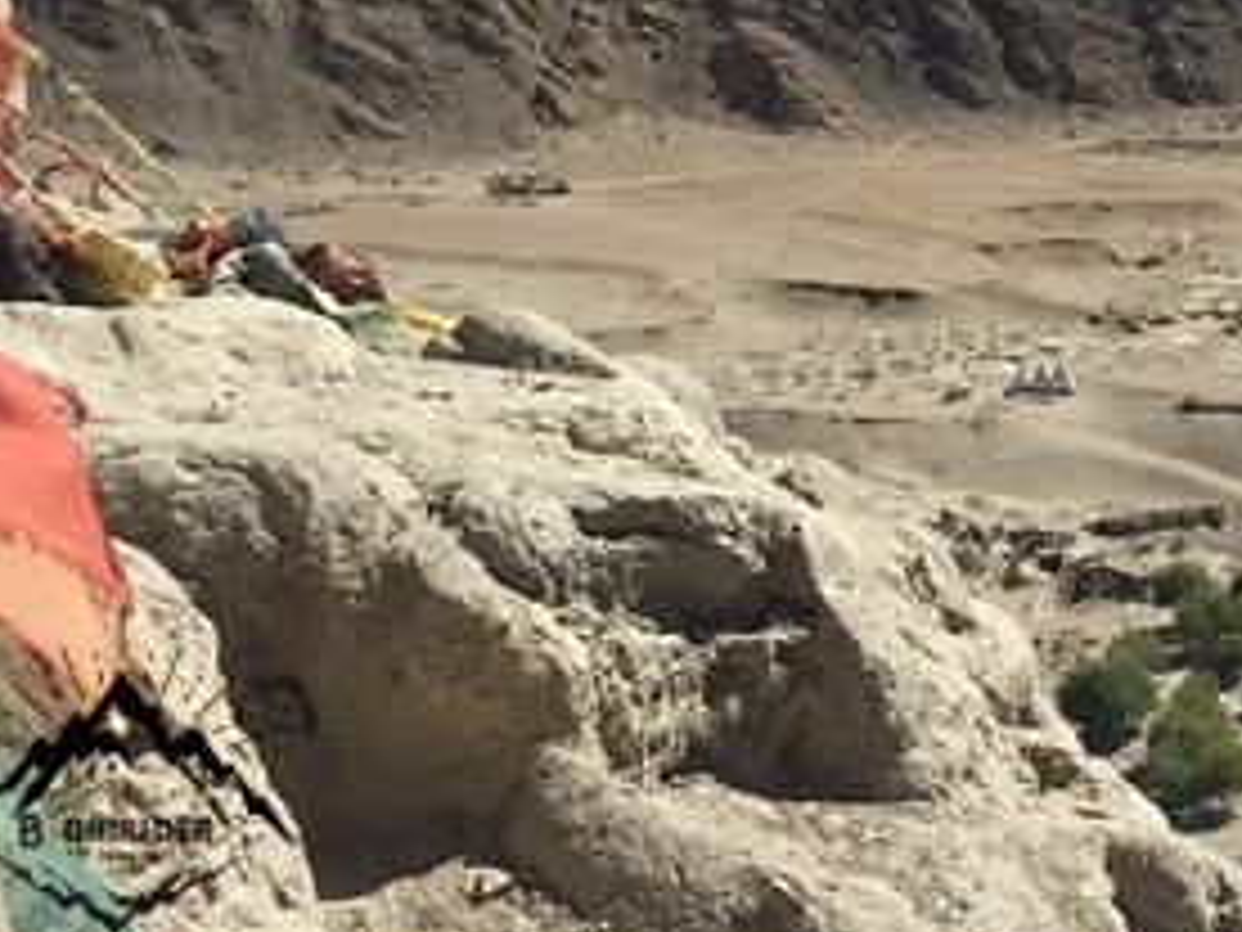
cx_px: 1424
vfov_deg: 19.9
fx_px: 2512
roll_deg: +1.4
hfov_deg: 25.4
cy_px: -144
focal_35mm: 70
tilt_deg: +1.4
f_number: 2.2
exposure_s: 1/2825
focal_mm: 4.15
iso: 32
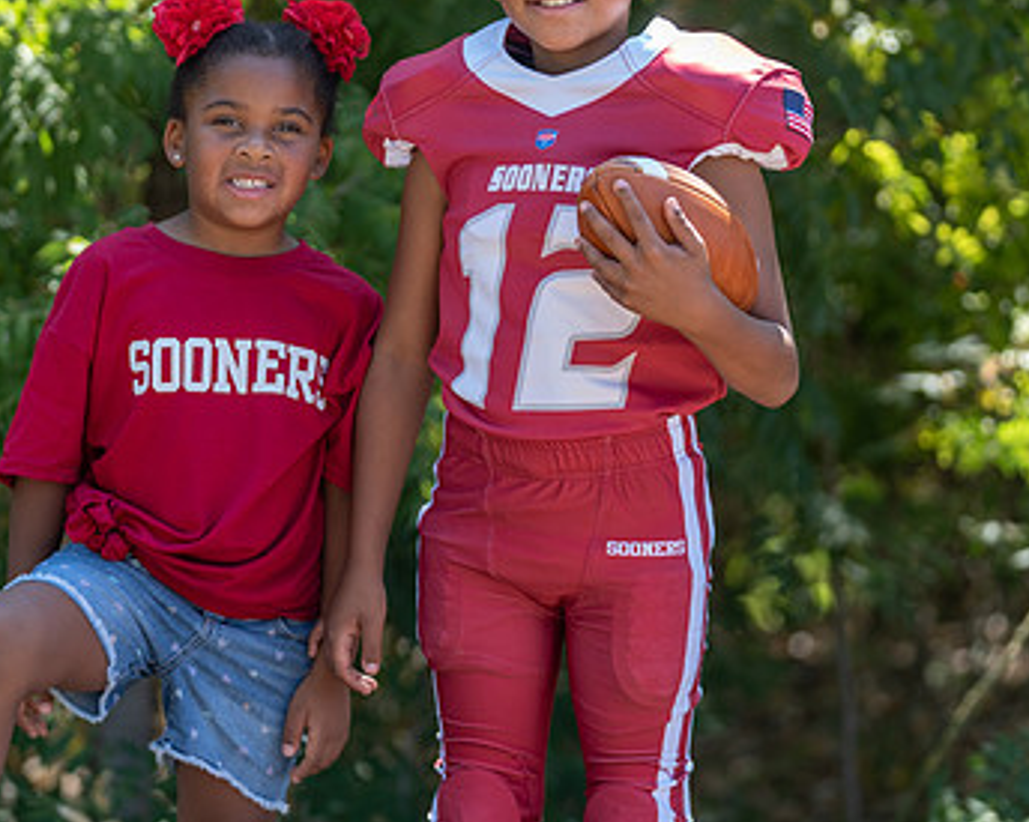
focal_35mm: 177
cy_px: 270
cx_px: 460
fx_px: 5389
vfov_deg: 8.7
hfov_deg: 10.9
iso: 125
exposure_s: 1/320
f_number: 2.8
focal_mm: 110
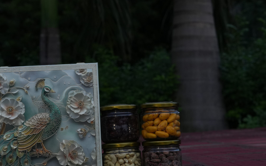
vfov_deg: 13.5
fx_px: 703
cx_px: 104
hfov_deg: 21.4
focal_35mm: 97
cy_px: 104
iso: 1250
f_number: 5.6
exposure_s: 1/40
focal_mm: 50
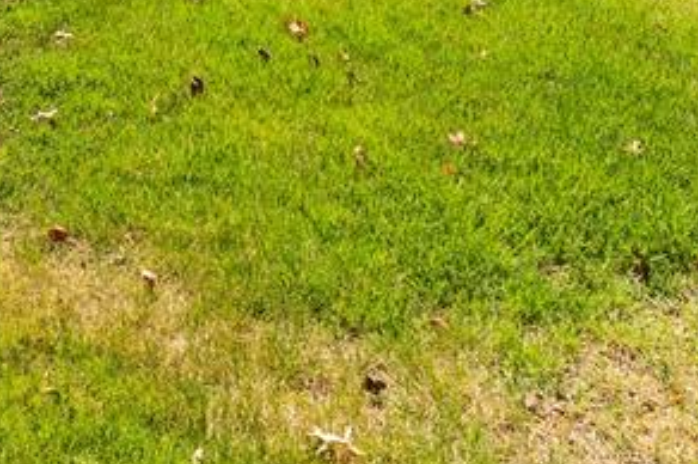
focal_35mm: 79
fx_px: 1530
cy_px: -438
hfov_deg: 24.0
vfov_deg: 14.5
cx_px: -74
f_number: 8
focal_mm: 16
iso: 100
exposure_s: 1/25
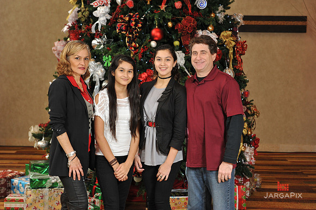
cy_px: 105
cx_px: 158
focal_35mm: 60
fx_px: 526
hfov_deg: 33.4
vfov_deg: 22.6
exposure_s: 1/125
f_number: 6.3
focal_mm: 60
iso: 1600
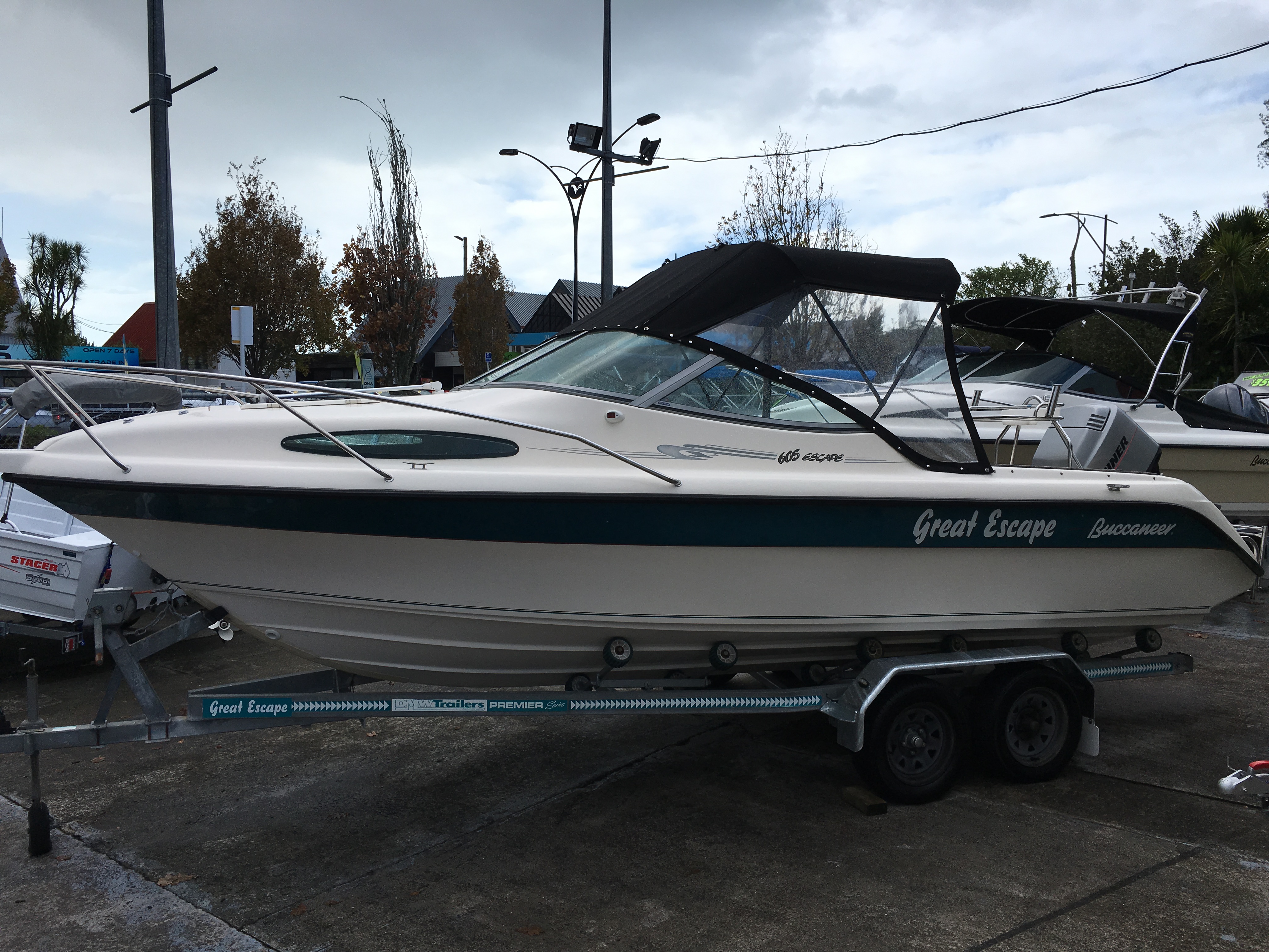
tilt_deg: -4.4
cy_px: 476
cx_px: 634
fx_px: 1063
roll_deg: -0.4
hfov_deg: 61.7
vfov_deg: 48.2
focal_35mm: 29
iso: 25
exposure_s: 1/1054
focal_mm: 4.15
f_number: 2.2
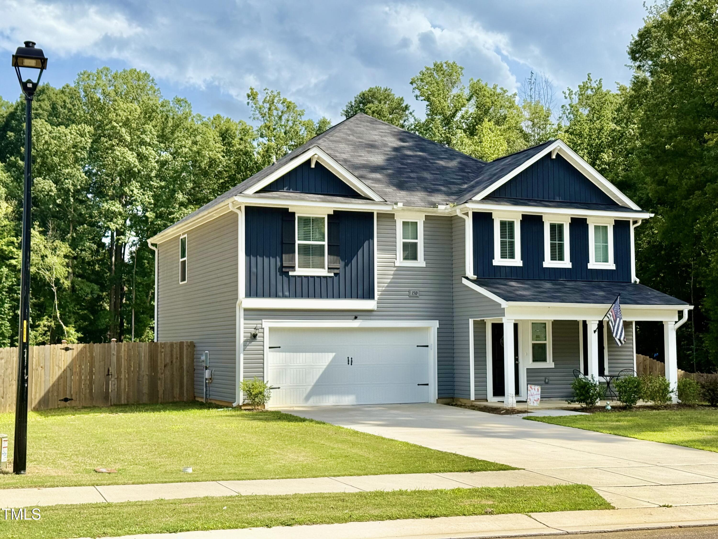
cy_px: 270
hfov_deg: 39.7
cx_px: 359
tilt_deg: +4.5
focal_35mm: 48
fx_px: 996
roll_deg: +0.0
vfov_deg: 30.3
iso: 100
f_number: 1.78
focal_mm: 6.76
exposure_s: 1/4587
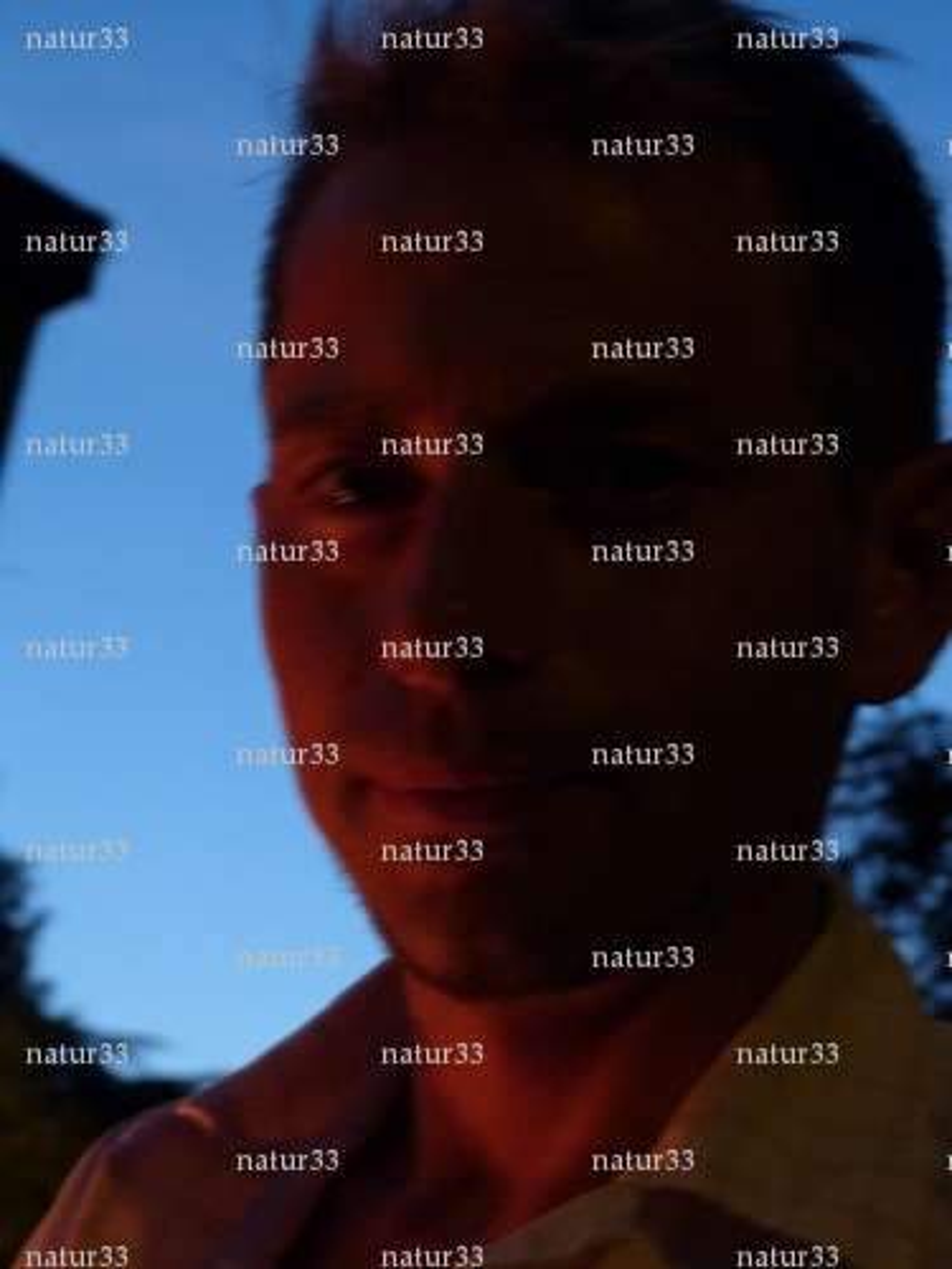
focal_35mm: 99
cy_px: 634
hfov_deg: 14.9
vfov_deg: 19.8
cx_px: 476
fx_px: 3630
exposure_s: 1/4
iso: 400
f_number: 3.5
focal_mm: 17.9
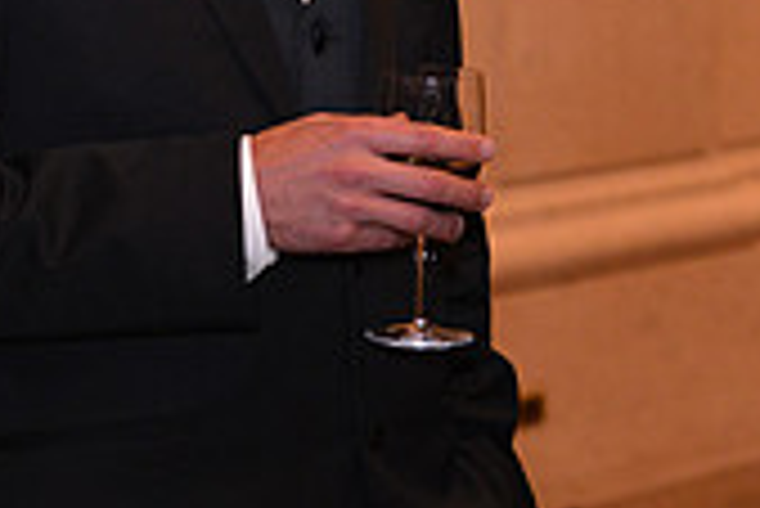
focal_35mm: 178
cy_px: -133
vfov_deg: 7.6
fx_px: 3761
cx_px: 738
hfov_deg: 11.4
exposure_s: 1/60
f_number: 3.2
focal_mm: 52
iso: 2000
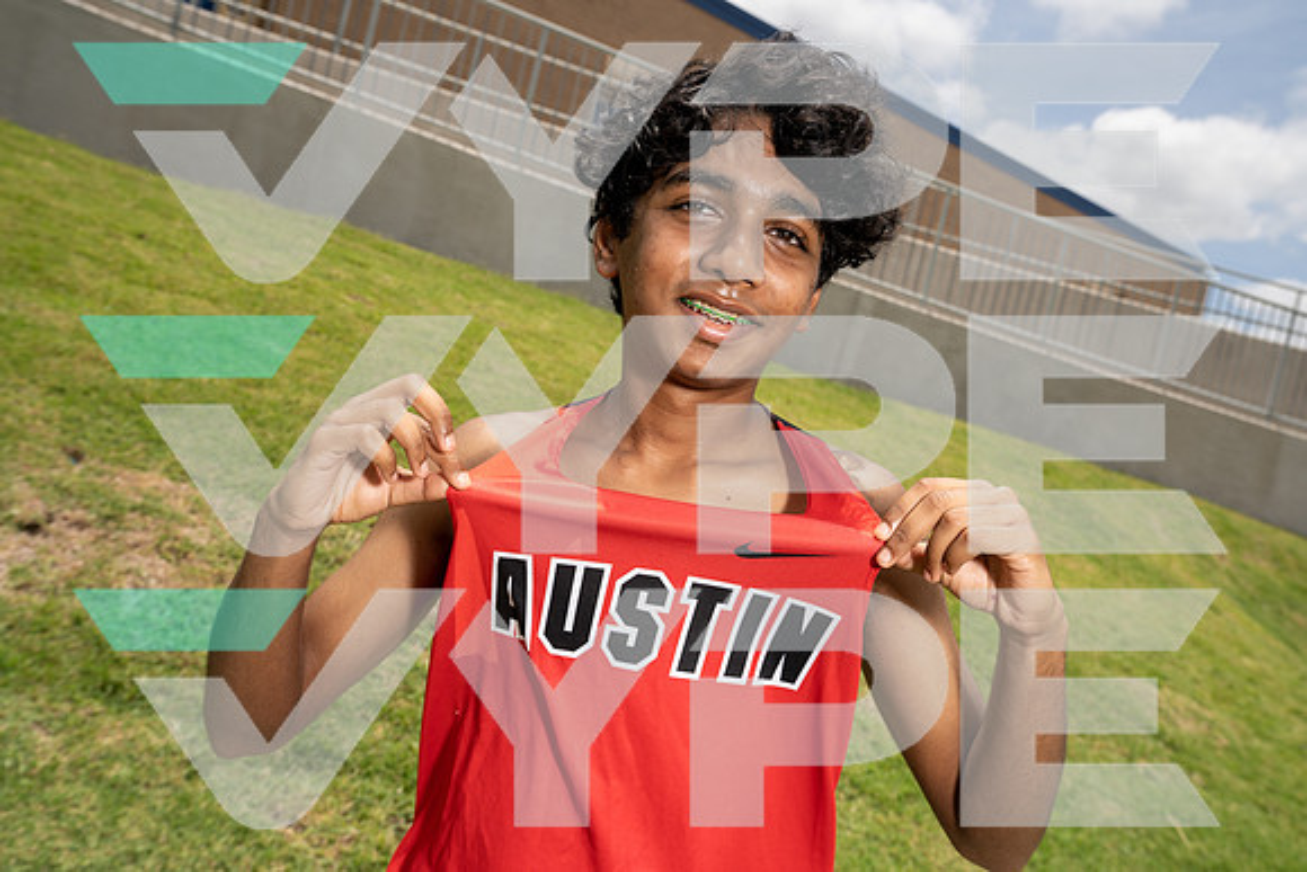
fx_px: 1235
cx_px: 654
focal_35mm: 34
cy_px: 436
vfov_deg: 38.9
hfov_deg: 55.8
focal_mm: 34
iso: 100
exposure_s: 1/250
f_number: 7.1
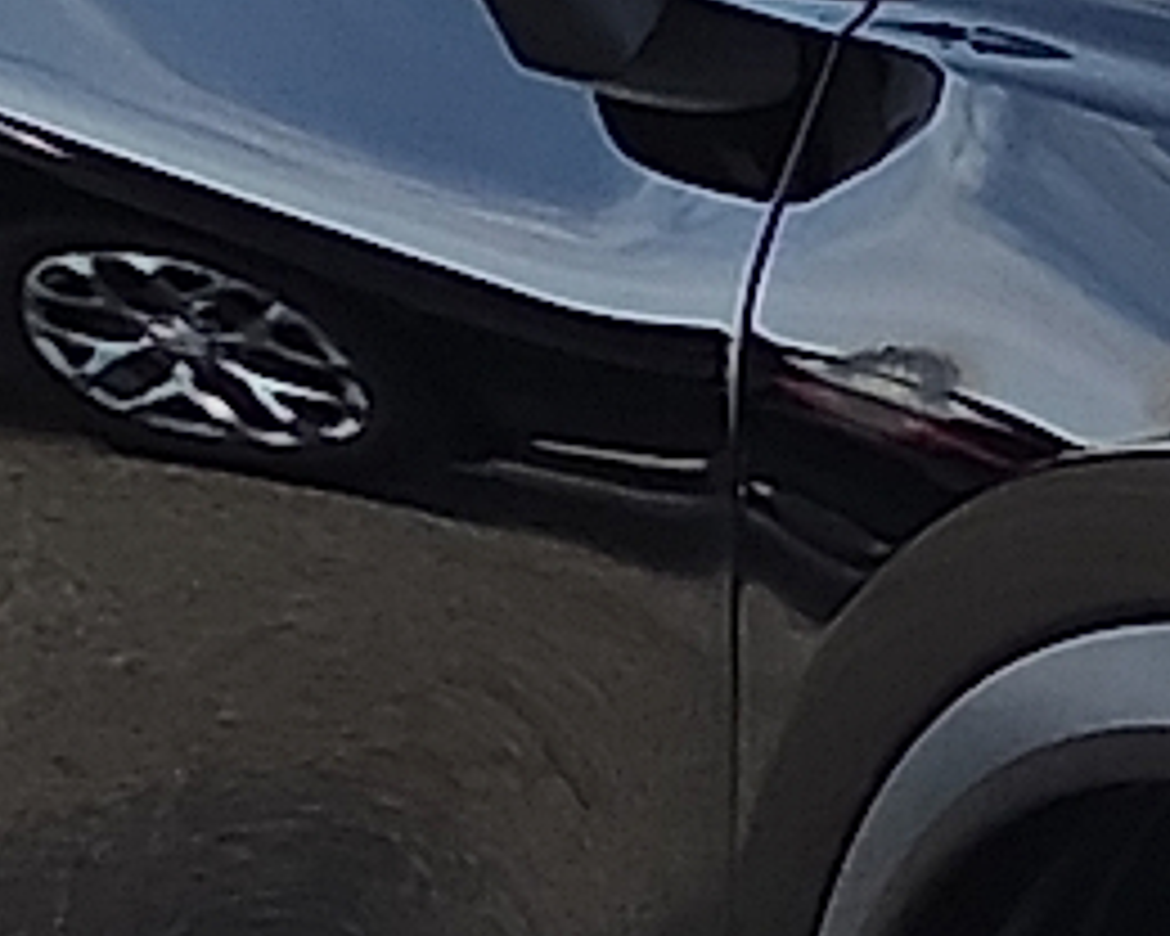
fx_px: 8726
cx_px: 2038
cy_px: 778
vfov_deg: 6.1
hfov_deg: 7.5
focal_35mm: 252
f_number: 1.8
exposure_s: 1/1250
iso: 25
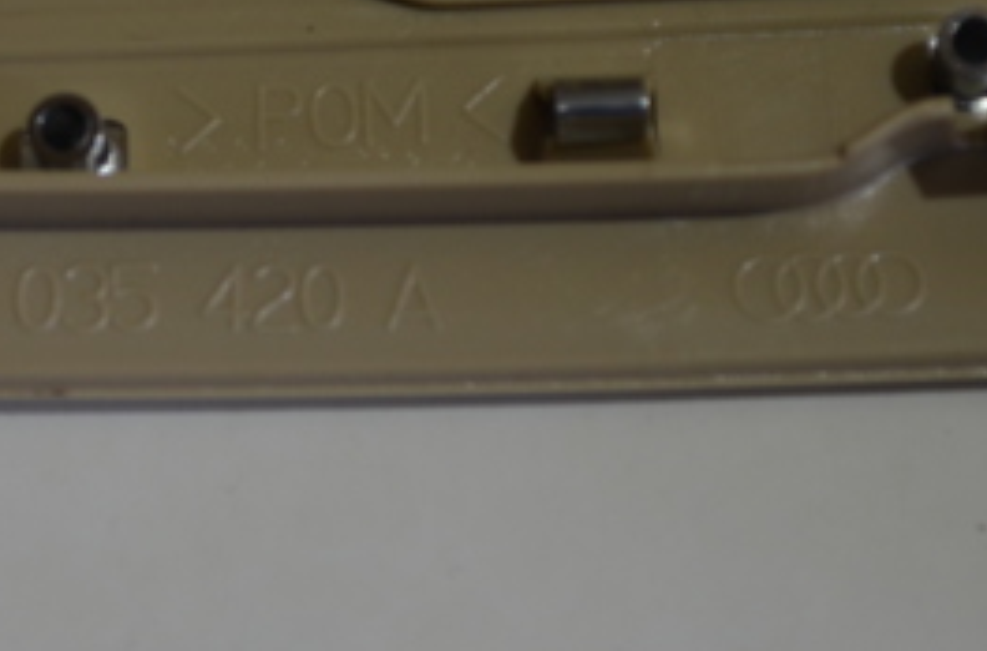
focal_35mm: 160
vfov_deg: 8.5
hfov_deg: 12.8
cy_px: 234
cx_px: 213
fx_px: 4371
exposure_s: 1/125
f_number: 5.3
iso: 400
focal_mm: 44
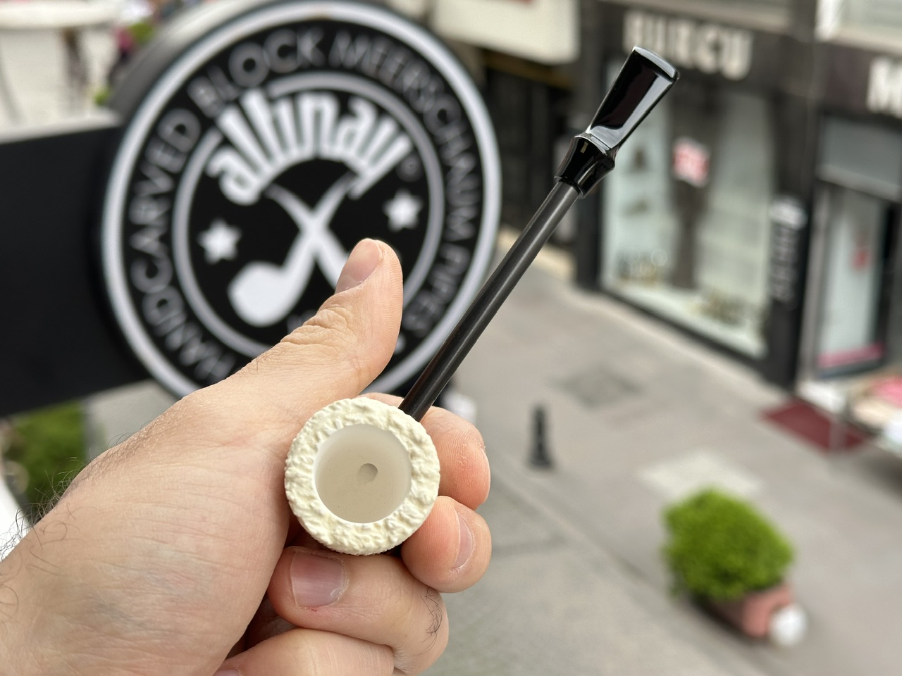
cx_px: 451
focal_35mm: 48
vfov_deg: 30.3
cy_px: 338
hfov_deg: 39.7
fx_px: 1251
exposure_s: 1/887
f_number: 1.78
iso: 64
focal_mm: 6.86
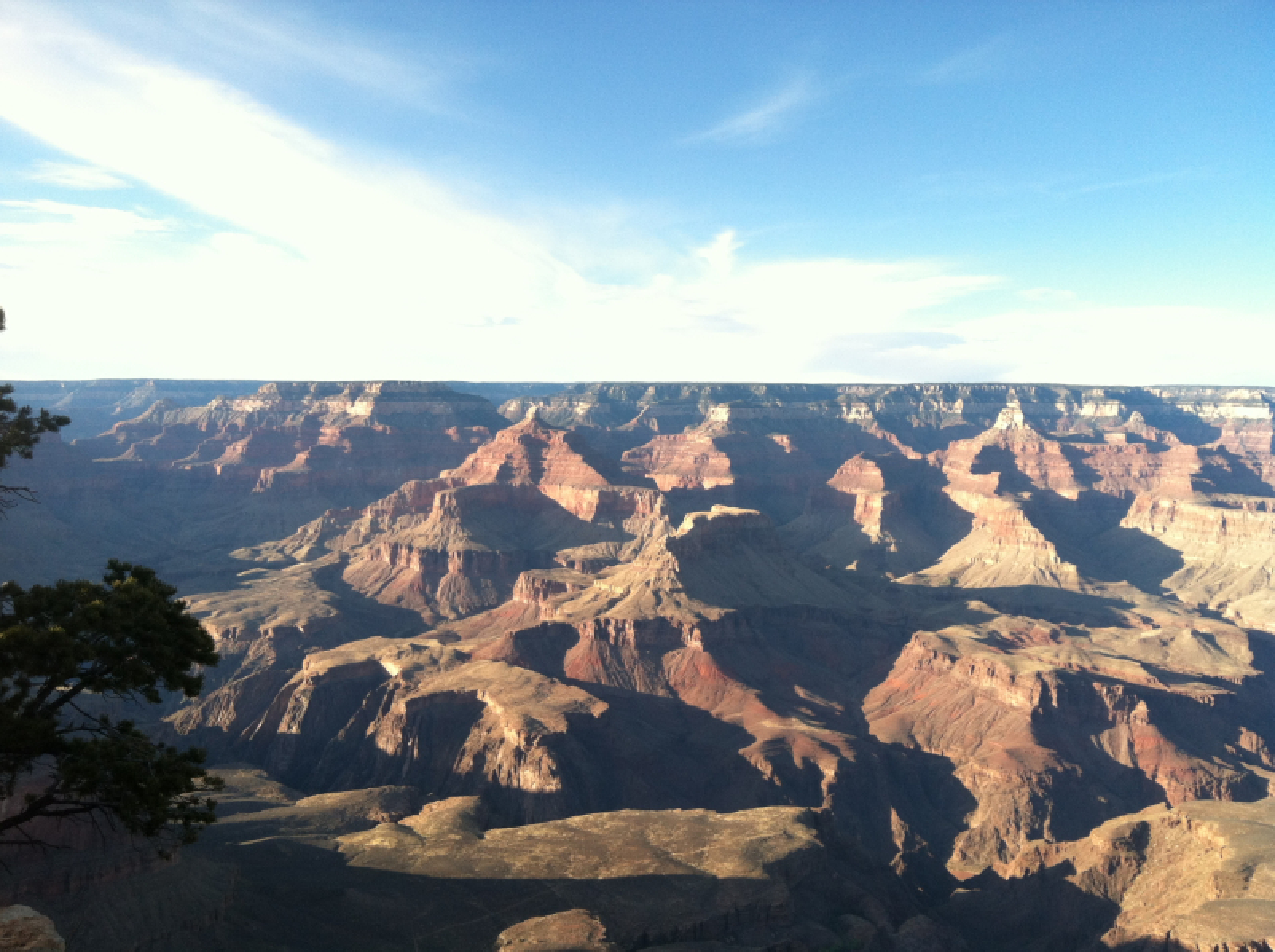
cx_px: 638
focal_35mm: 35
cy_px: 476
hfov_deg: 52.7
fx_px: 1287
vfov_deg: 40.6
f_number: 2.8
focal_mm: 3.85
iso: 80
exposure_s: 1/469
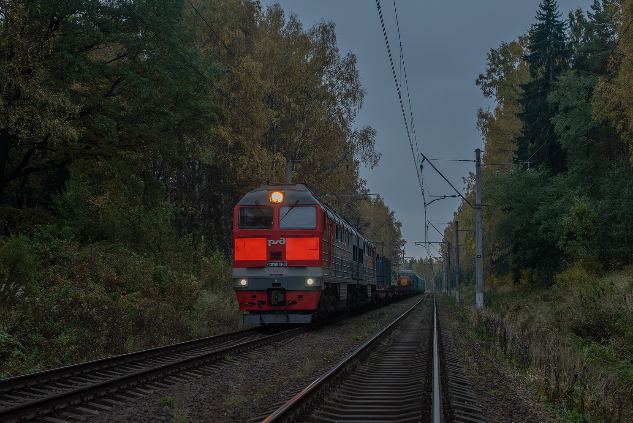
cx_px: 316
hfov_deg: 39.6
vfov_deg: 27.0
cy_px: 212
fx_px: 880
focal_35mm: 50
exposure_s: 1/500
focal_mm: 50
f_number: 3.5
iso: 2000
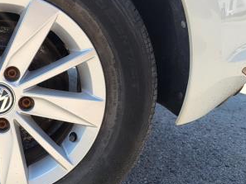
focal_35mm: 56
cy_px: 75
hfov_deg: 31.8
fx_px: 398
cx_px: 2
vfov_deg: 26.1
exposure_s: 1/836
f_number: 1.8
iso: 40
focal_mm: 5.4
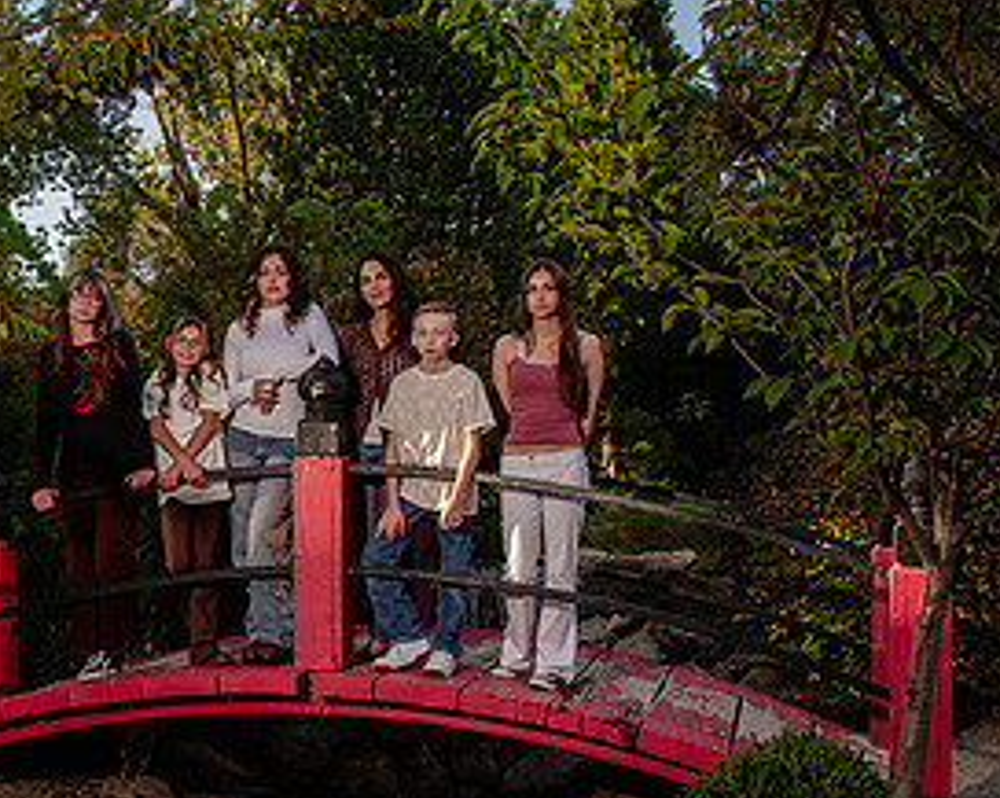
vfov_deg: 28.5
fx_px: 1567
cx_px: 151
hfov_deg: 34.0
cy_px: 502
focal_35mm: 53
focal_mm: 24
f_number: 9
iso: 800
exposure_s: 1/250
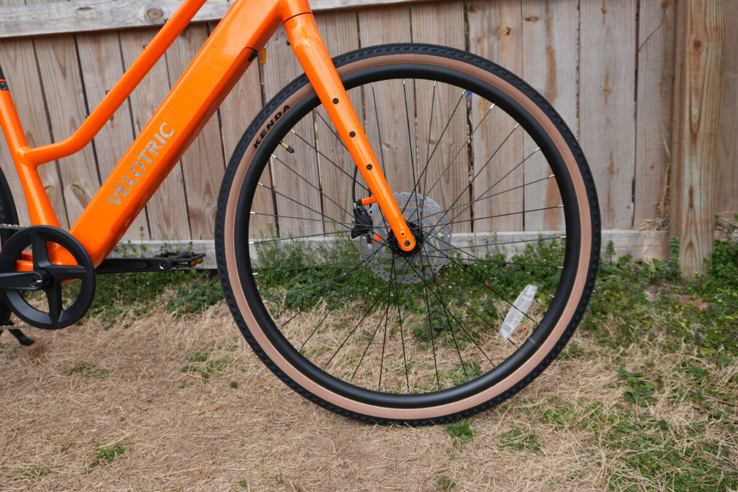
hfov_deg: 61.9
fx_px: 615
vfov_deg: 43.6
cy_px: 246
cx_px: 369
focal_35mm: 30
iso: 100
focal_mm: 20
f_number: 4.5
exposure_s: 1/200
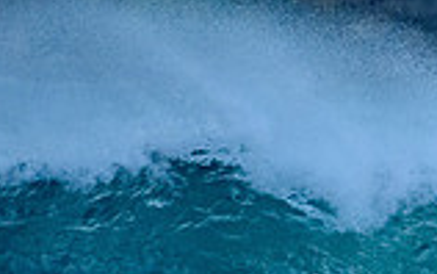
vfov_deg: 0.7
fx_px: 22335
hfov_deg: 1.1
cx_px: 700
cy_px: 347
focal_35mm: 1874
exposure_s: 1/1600
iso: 2800
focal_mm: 500
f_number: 5.6
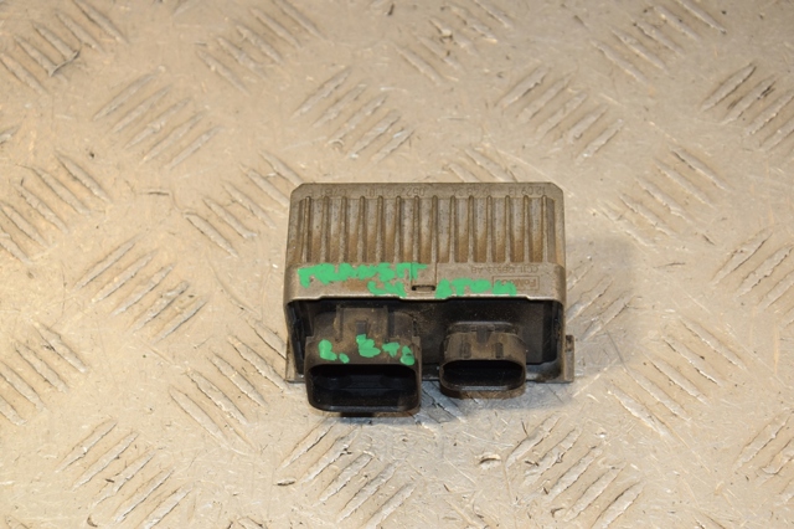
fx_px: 2182
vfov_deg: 13.8
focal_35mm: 99
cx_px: 397
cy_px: 264
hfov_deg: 20.6
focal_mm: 66
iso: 800
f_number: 8
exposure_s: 1/200
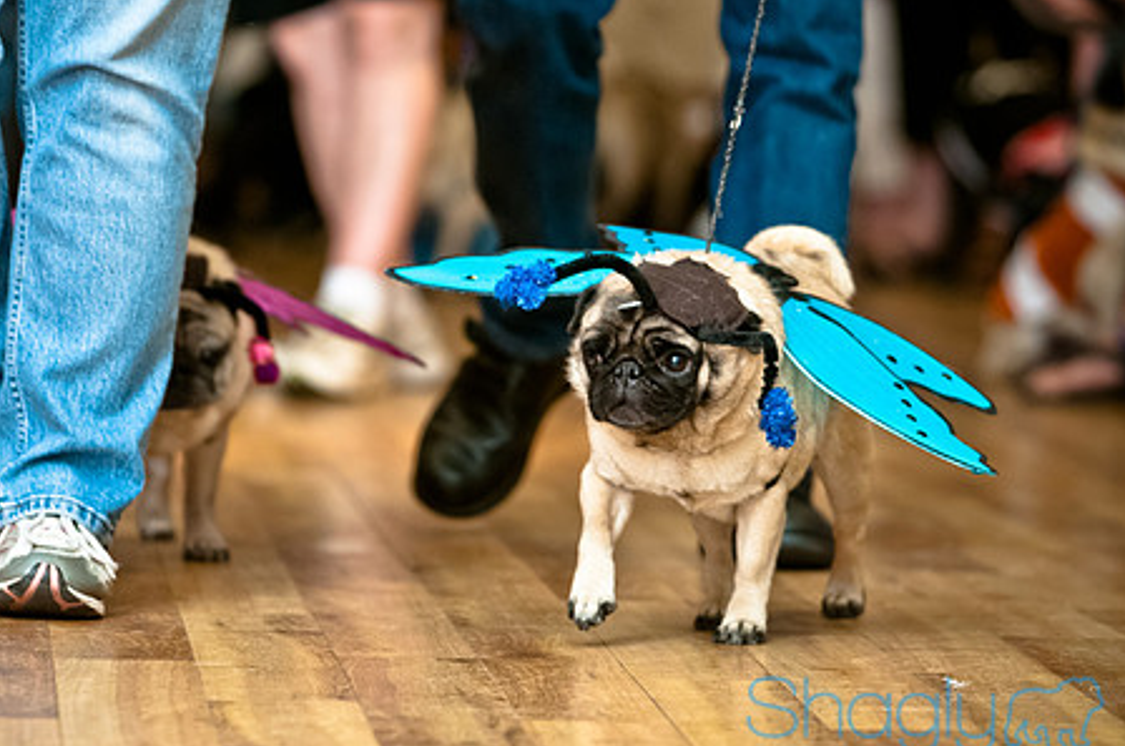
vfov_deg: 4.9
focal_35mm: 282
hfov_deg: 7.3
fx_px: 8786
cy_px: 353
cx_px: 419
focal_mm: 145
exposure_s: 1/200
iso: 200
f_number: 2.8
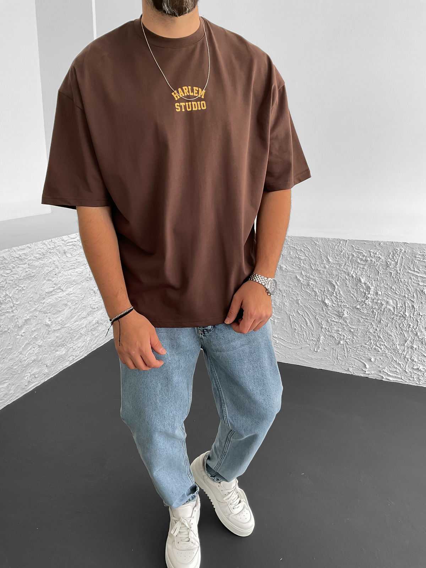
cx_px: 213
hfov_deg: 48.2
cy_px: 284
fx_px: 476
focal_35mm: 29
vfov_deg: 61.7
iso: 50
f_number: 1.8
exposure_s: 1/120
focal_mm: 3
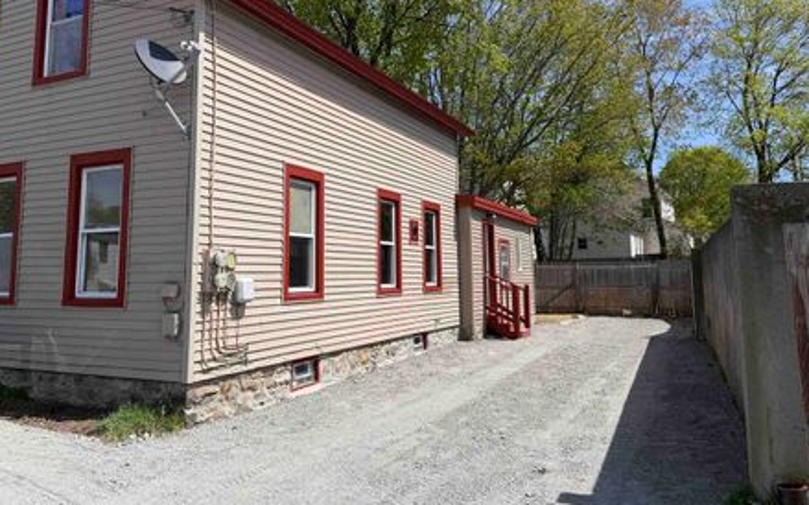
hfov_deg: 64.5
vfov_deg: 42.8
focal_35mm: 29
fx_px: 639
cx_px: 358
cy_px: 187
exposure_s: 1/6173
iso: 80
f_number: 1.78
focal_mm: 6.76
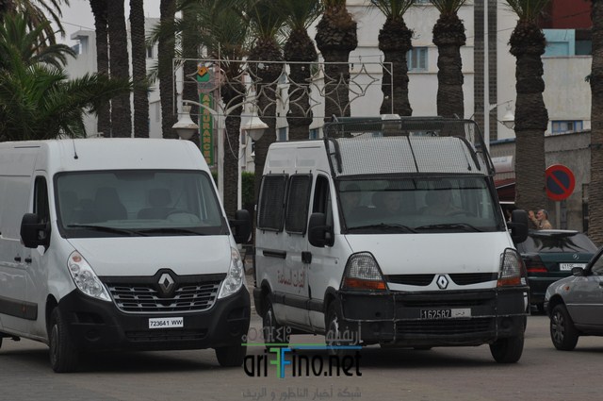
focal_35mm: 183
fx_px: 3061
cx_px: 302
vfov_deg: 7.5
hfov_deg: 11.2
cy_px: 200
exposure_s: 1/500
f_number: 5.6
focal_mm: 122
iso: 220
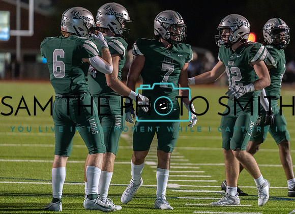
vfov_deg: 6.4
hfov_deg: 8.8
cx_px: 160
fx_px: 1914
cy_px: 107
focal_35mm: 227
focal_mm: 200
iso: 10000
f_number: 2.8
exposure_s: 1/1000
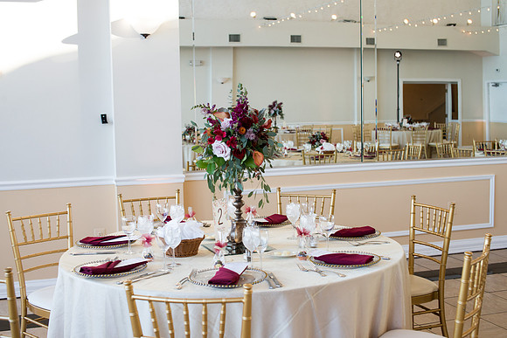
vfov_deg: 27.0
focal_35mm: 50
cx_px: 254
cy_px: 169
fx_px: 704
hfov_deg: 39.6
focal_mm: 50
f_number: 5
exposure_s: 1/200
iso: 500
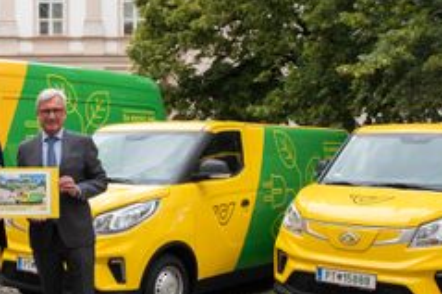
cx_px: 102
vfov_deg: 22.9
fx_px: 724
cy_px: 195
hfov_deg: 33.2
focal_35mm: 59
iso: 320
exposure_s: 1/100
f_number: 10
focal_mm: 24
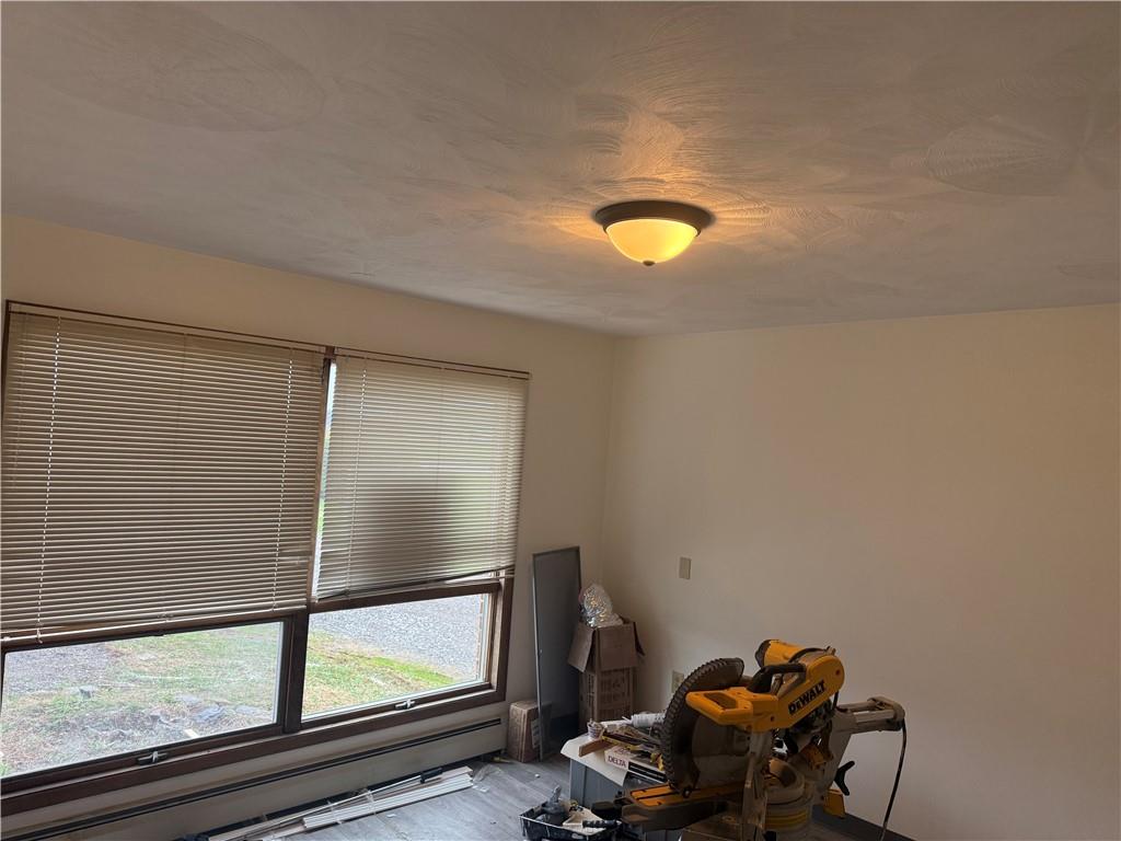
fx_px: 777
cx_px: 560
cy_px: 420
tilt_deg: +0.4
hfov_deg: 71.6
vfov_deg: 56.8
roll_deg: -4.3
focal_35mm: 24
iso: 200
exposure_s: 1/174
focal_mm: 6.76
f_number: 1.78
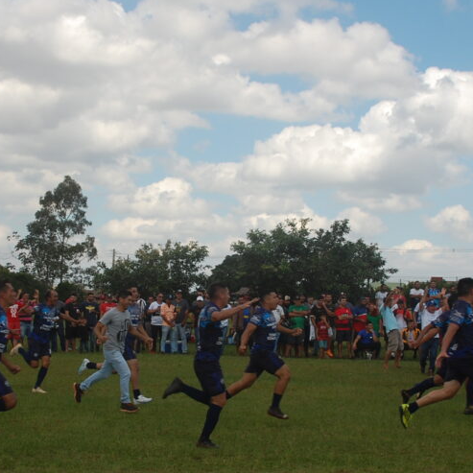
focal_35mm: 74
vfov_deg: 23.3
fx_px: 1144
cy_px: 277
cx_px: 189
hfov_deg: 23.3
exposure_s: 1/500
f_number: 5.6
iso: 200
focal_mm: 28
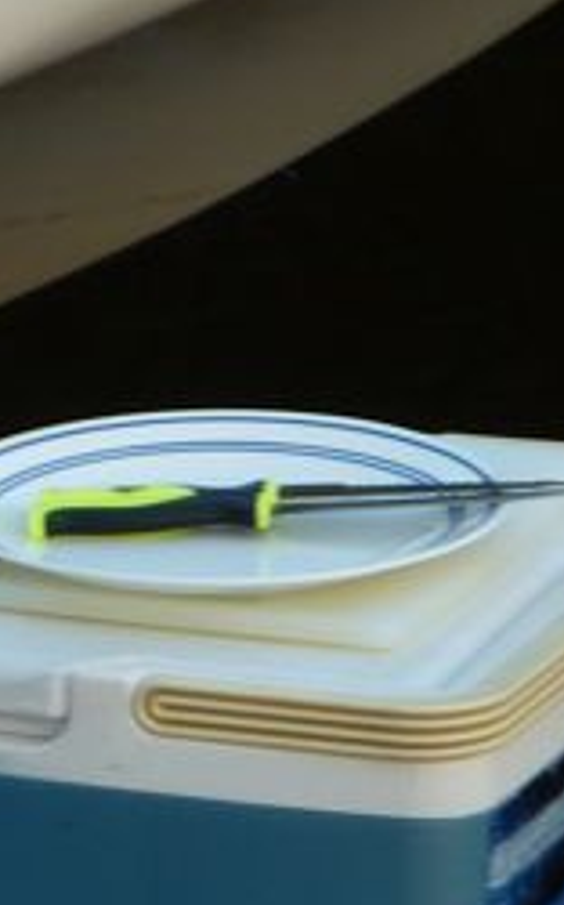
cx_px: -535
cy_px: 445
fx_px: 11129
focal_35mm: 452
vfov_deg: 4.7
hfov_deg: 2.9
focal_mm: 18.2
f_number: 4.4
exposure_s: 1/50
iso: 80
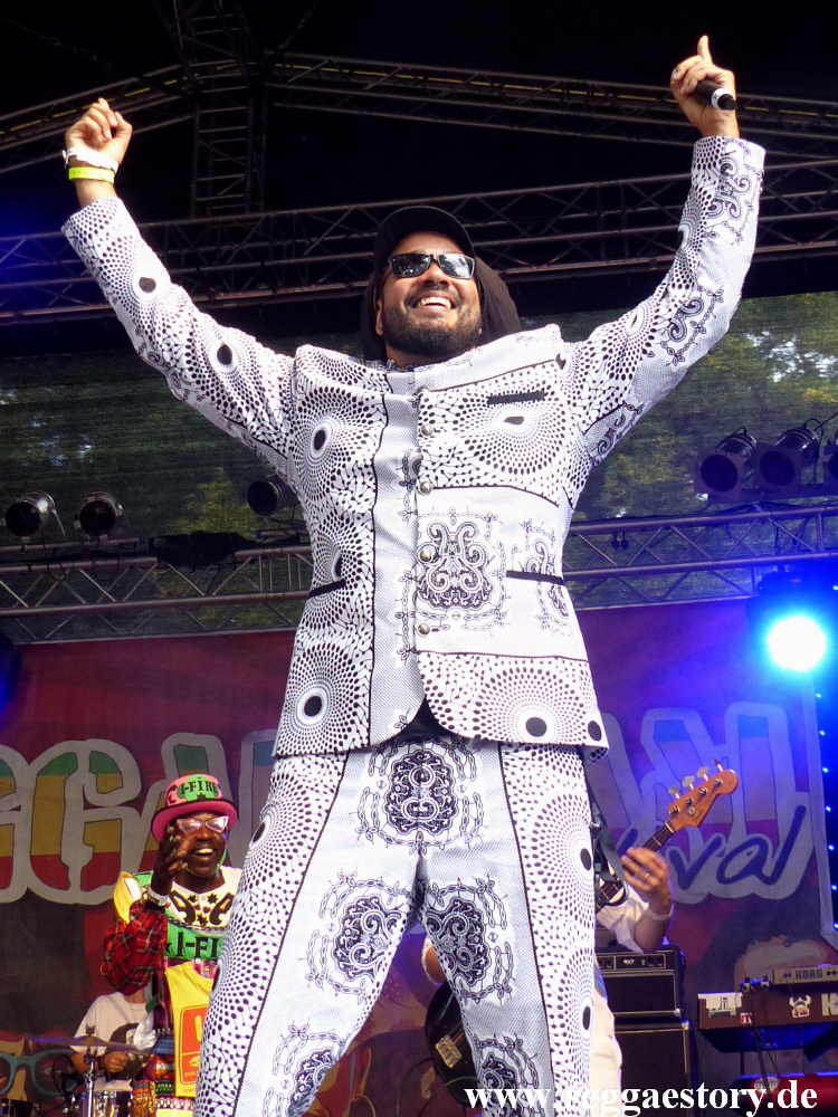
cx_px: 419
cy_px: 558
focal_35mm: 29
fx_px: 936
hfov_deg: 48.2
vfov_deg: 61.7
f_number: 2.8
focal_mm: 5.3
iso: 200
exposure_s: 1/60
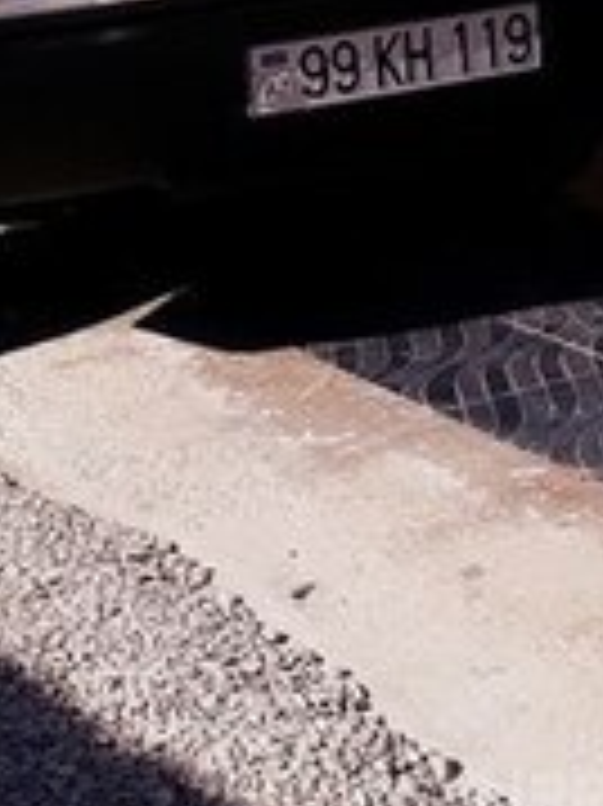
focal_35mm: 75
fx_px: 1744
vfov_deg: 23.1
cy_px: -239
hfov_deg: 18.9
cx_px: -36
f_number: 1.9
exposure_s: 1/2114
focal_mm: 3.6
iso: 40
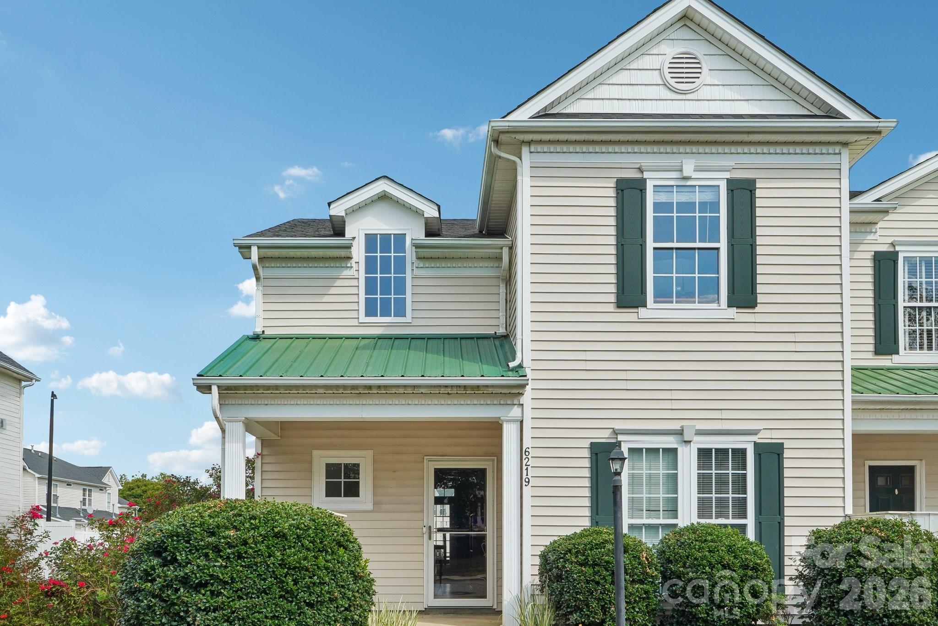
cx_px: 469
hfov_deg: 61.9
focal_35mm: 30
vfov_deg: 43.6
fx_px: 782
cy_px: 313
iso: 125
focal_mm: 20
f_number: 16
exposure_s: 1/30
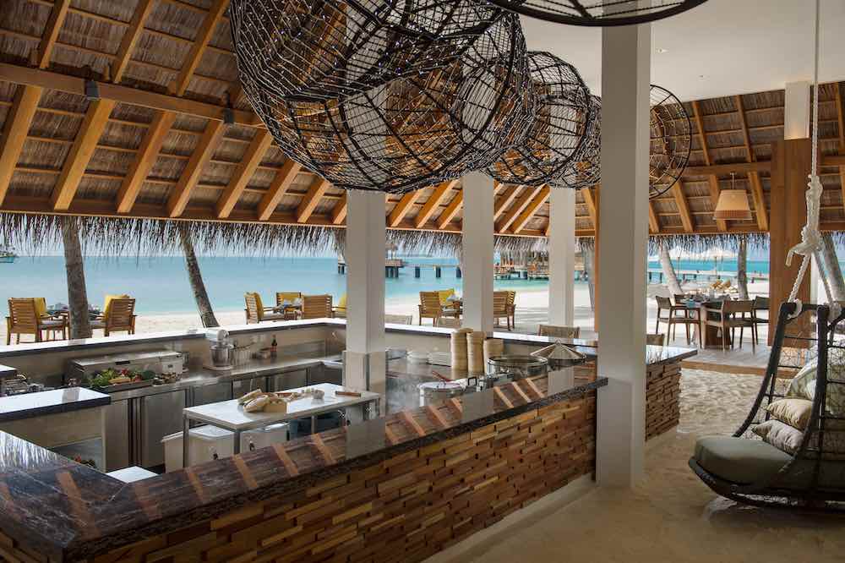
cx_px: 422
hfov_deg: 60.3
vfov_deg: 42.3
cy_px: 282
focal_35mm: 31
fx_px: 727
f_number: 4
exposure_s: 1/125
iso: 200
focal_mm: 31
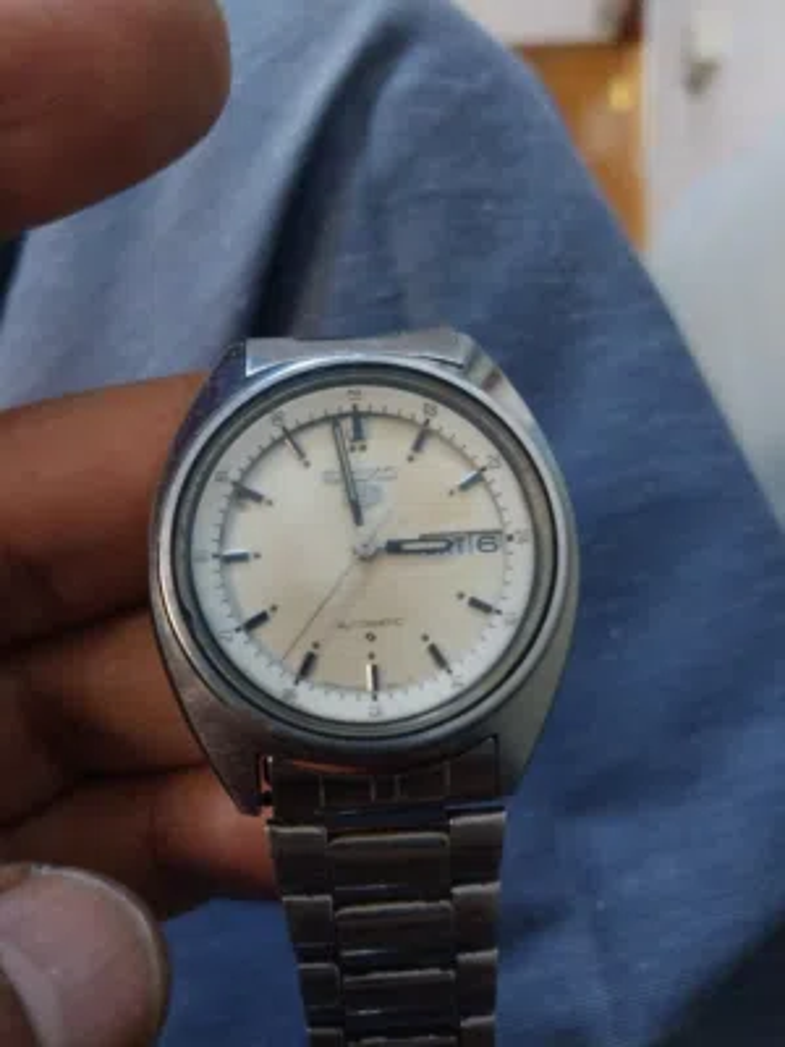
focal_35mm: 26
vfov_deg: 67.3
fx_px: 786
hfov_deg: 53.1
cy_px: 524
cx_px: 392
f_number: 1.8
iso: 320
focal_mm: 4
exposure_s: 1/24
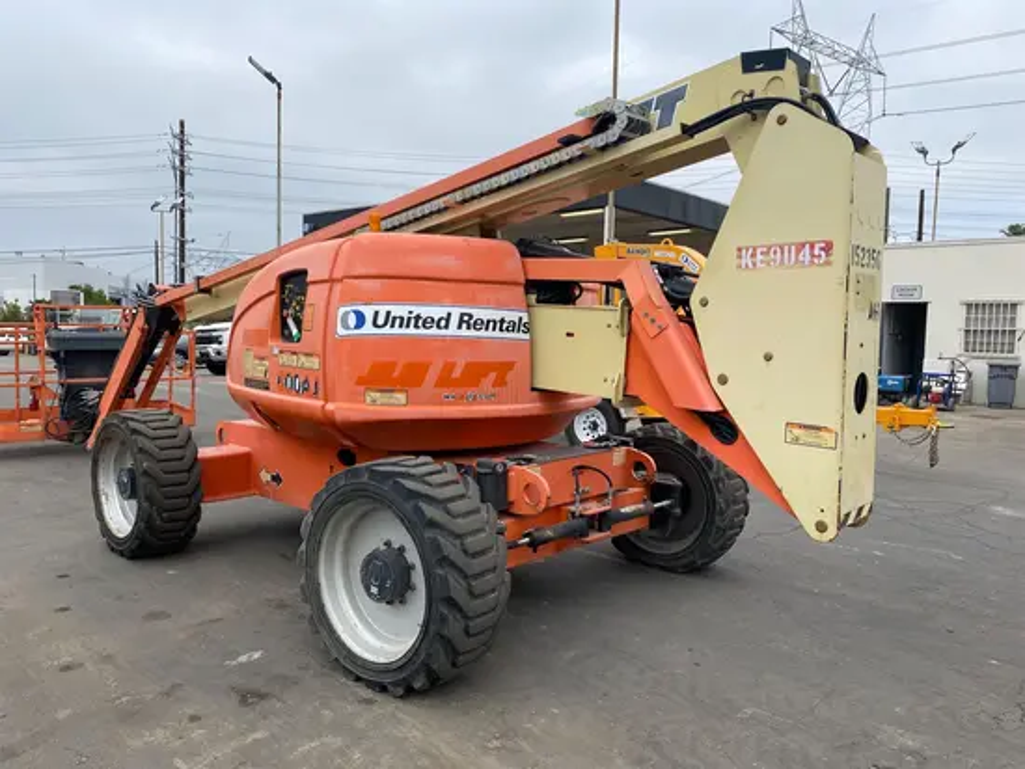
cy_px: 384
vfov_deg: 53.1
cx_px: 512
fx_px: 770
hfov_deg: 67.3
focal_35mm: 26
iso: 32
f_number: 1.8
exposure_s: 1/1961
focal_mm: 4.25
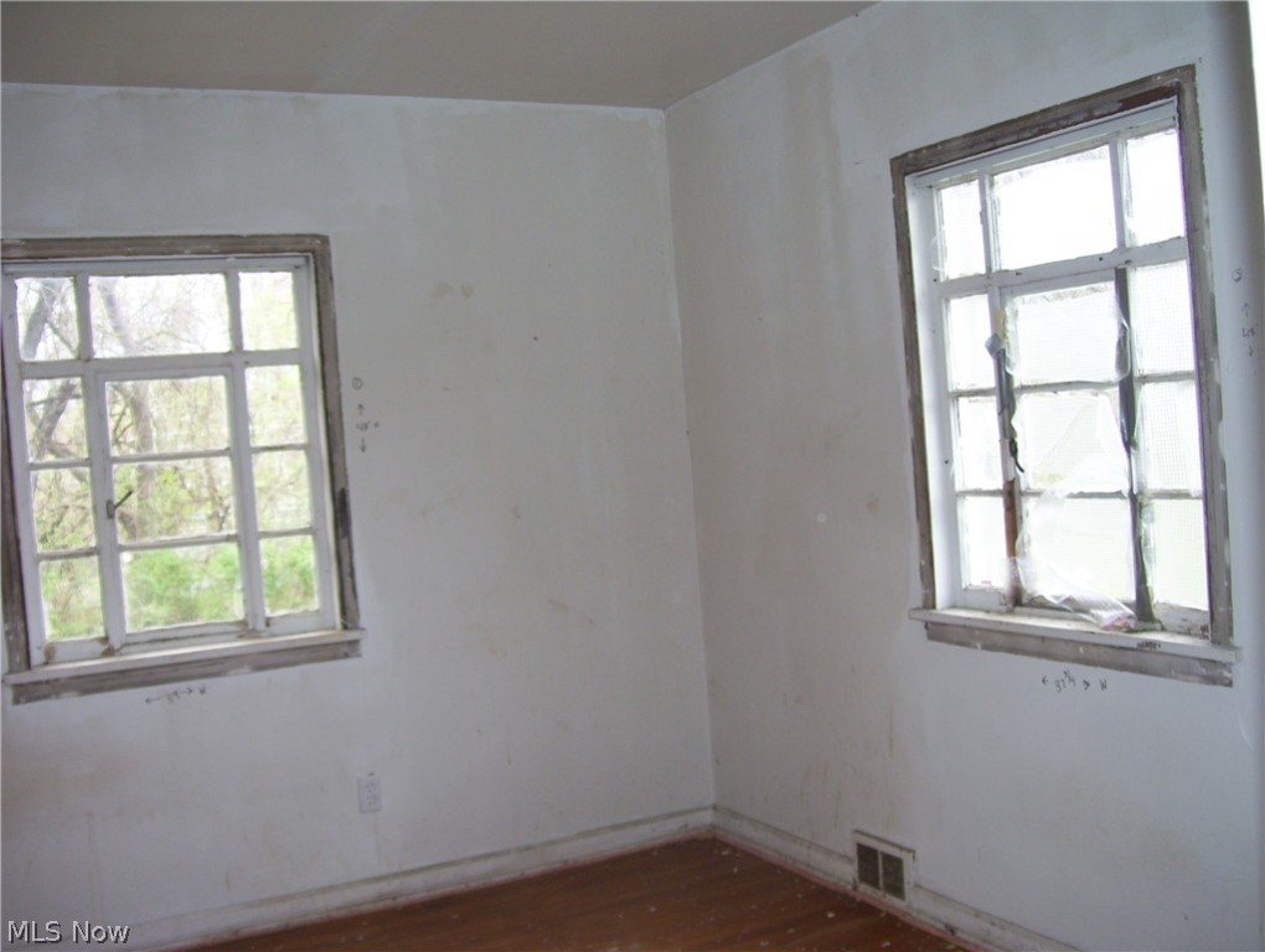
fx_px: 1317
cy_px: 476
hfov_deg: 51.3
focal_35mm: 36
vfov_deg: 39.7
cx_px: 632
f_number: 2.7
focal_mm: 6
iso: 80
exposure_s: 1/60
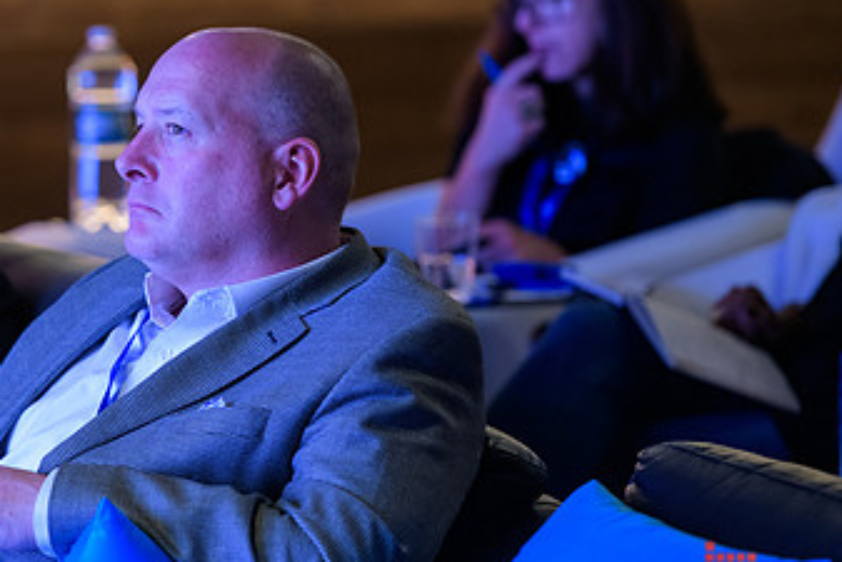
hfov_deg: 7.7
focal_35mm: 267
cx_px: 157
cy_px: 189
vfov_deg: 5.2
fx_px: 6247
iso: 1600
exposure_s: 1/60
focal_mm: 155
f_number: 3.2
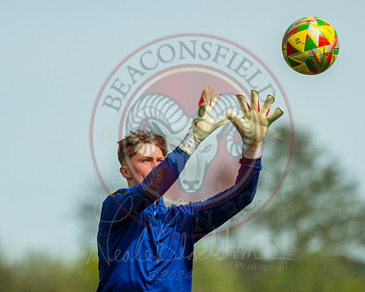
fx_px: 4777
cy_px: 234
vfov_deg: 3.5
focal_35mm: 442
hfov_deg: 4.4
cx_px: 124
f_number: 1.8
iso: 100
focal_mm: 135
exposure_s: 1/6400
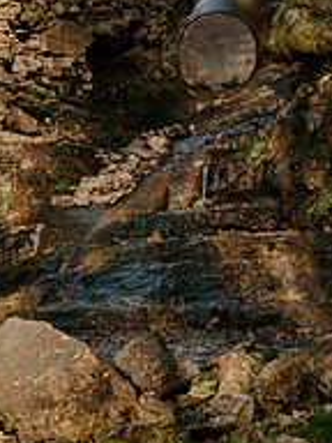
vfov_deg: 11.2
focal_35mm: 177
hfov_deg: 8.2
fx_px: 2263
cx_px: -175
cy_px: 260
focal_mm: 59.6
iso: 125
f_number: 2.8
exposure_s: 1/640
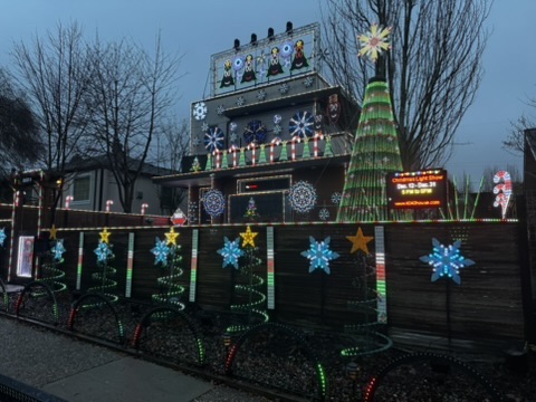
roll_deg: -0.2
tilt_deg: +5.9
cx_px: 268
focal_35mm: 24
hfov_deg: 71.6
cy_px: 201
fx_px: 372
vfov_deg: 56.8
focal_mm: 6.76
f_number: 1.78
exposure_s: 1/41
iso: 320
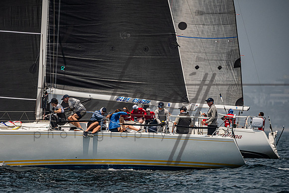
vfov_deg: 2.7
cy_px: 124
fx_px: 4164
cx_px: 111
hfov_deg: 4.0
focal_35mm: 519
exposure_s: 1/6400
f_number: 6.3
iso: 400
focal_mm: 400
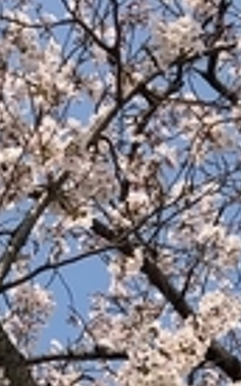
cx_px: -20
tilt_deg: +44.3
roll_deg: +3.1
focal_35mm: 172
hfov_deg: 7.6
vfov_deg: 11.3
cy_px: 691
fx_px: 1811
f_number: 1.8
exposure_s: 1/1715
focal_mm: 3.99
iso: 20
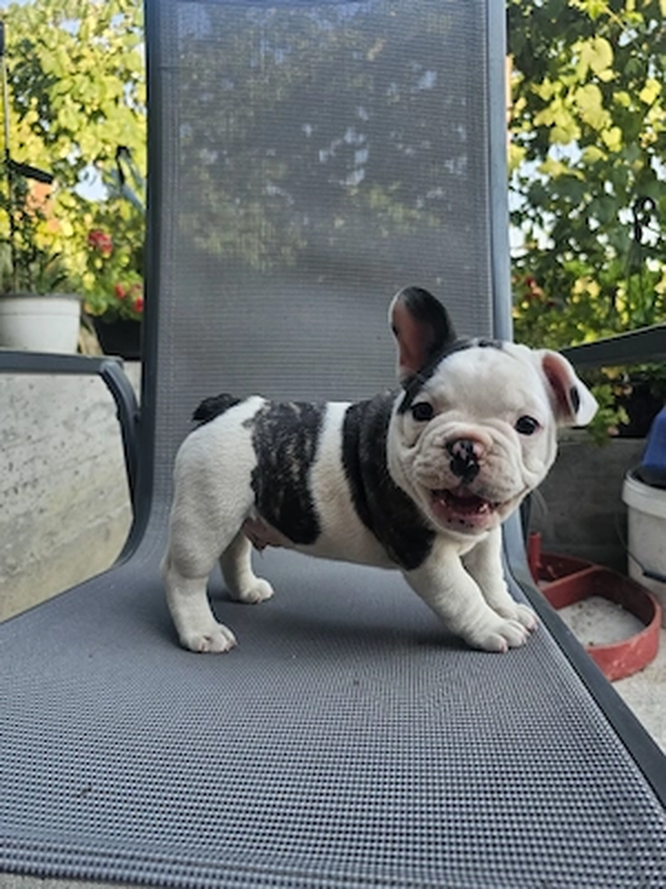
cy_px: 444
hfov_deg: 58.9
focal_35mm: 23
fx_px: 590
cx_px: 333
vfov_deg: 73.9
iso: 32
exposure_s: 1/192
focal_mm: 6.3
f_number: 1.7
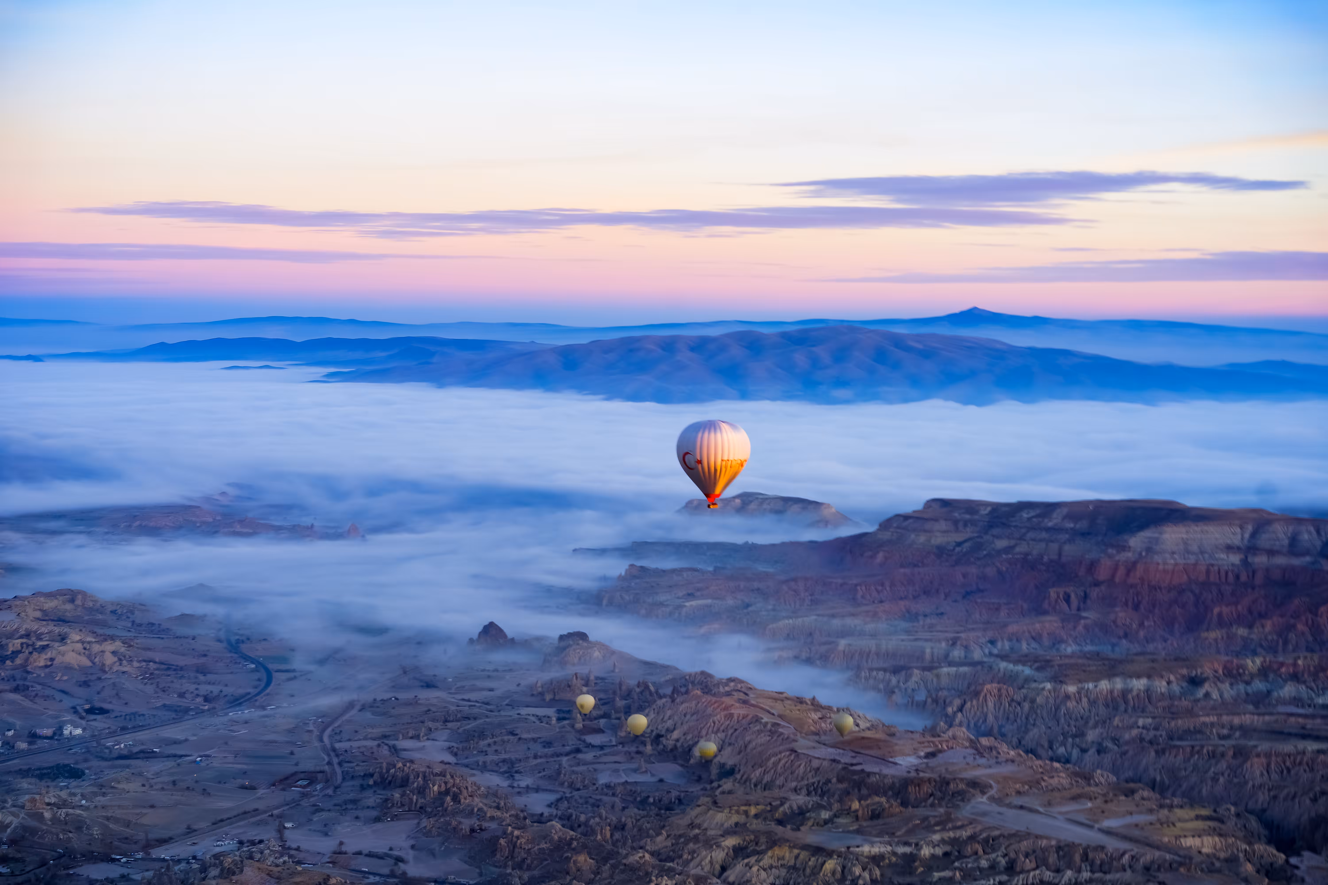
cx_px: 664
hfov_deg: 36.2
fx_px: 2029
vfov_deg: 24.6
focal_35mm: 55
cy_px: 442
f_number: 5
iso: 100
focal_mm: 55
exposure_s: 1/30
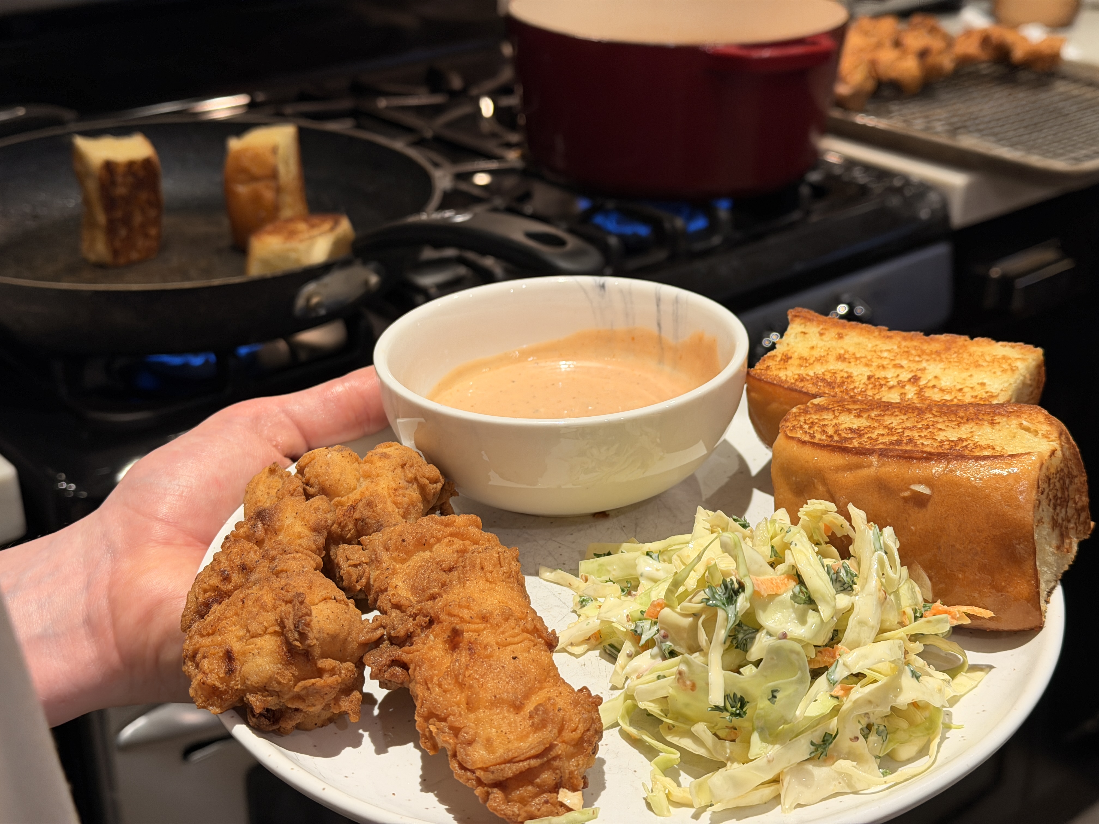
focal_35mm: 48
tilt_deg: -27.3
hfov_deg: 39.7
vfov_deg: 30.3
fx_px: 1524
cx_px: 550
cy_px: 412
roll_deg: -0.1
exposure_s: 1/60
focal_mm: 6.76
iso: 80
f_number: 1.78
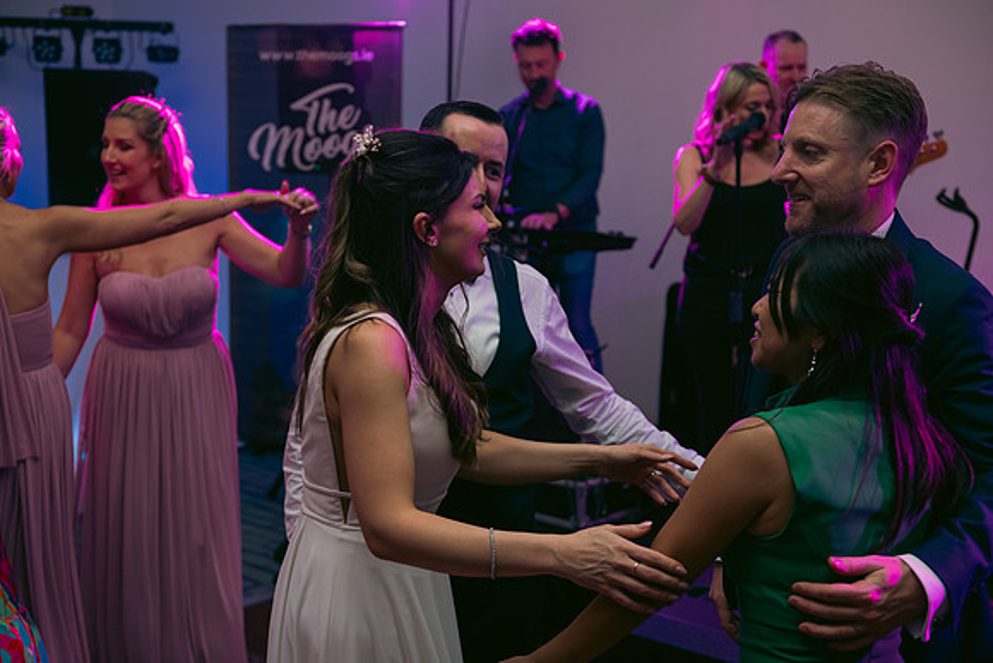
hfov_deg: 41.1
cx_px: 496
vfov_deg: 28.1
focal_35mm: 48
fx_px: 1324
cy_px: 332
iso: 800
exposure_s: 1/160
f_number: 3.5
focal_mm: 48
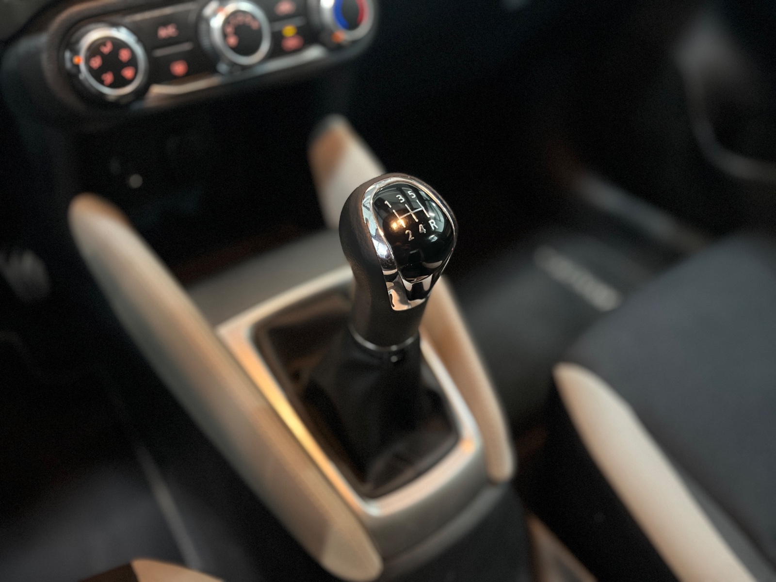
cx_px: 388
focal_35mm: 26
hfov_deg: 67.3
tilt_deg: -42.0
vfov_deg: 53.1
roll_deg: +0.2
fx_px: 583
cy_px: 291
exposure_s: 1/25
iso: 640
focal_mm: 5.1
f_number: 1.6
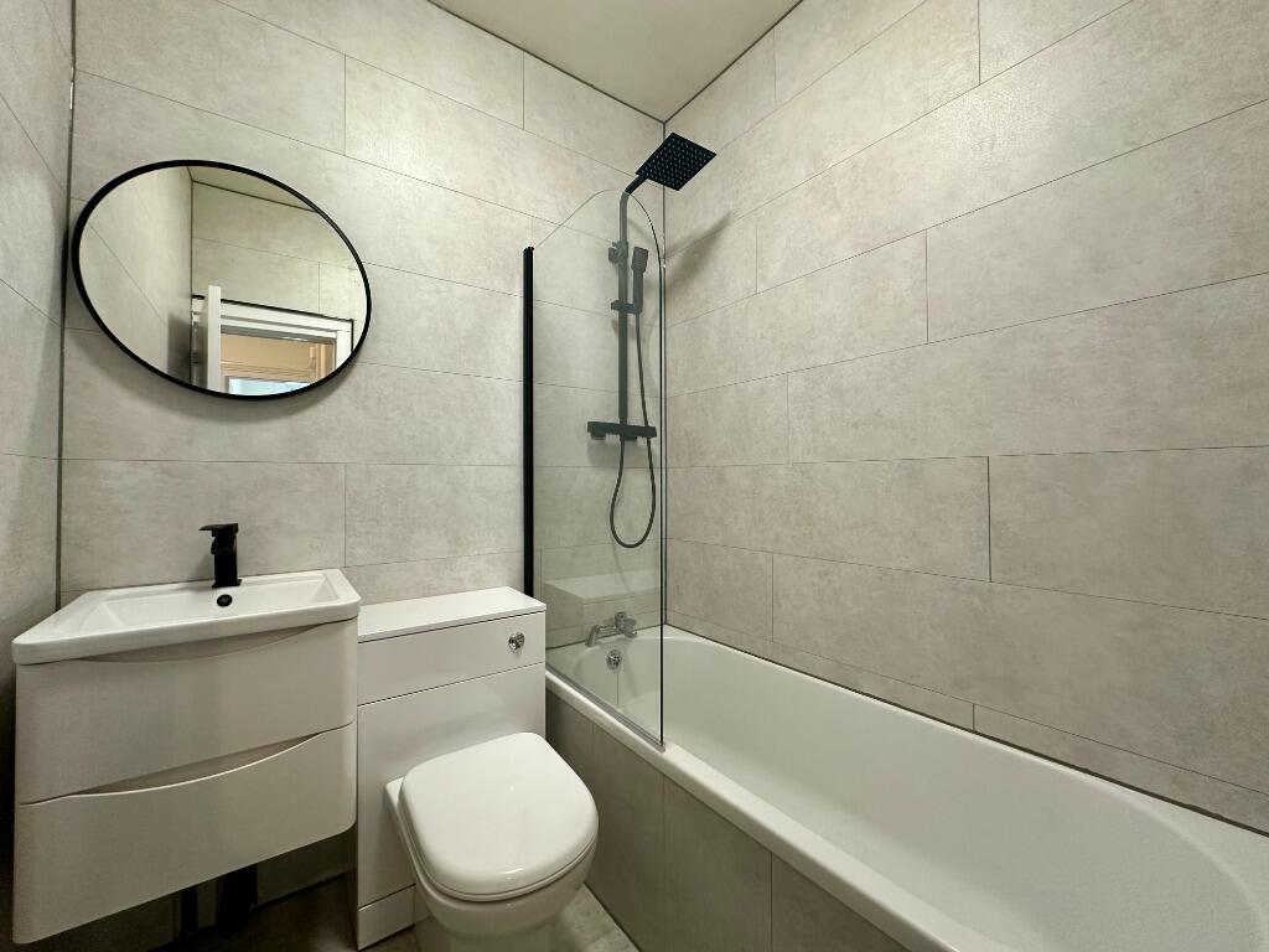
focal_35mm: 14
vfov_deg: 85.7
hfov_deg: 102.1
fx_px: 513
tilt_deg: +1.0
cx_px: 634
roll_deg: +0.5
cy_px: 476
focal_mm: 2.22
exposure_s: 1/50
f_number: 2.2
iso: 160
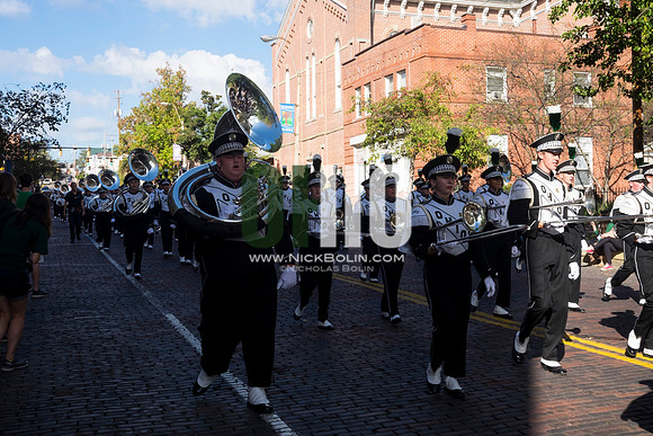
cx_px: 326
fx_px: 744
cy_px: 218
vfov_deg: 32.6
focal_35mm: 41
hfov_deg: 47.4
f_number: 13
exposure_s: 1/200
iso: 400
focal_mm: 27
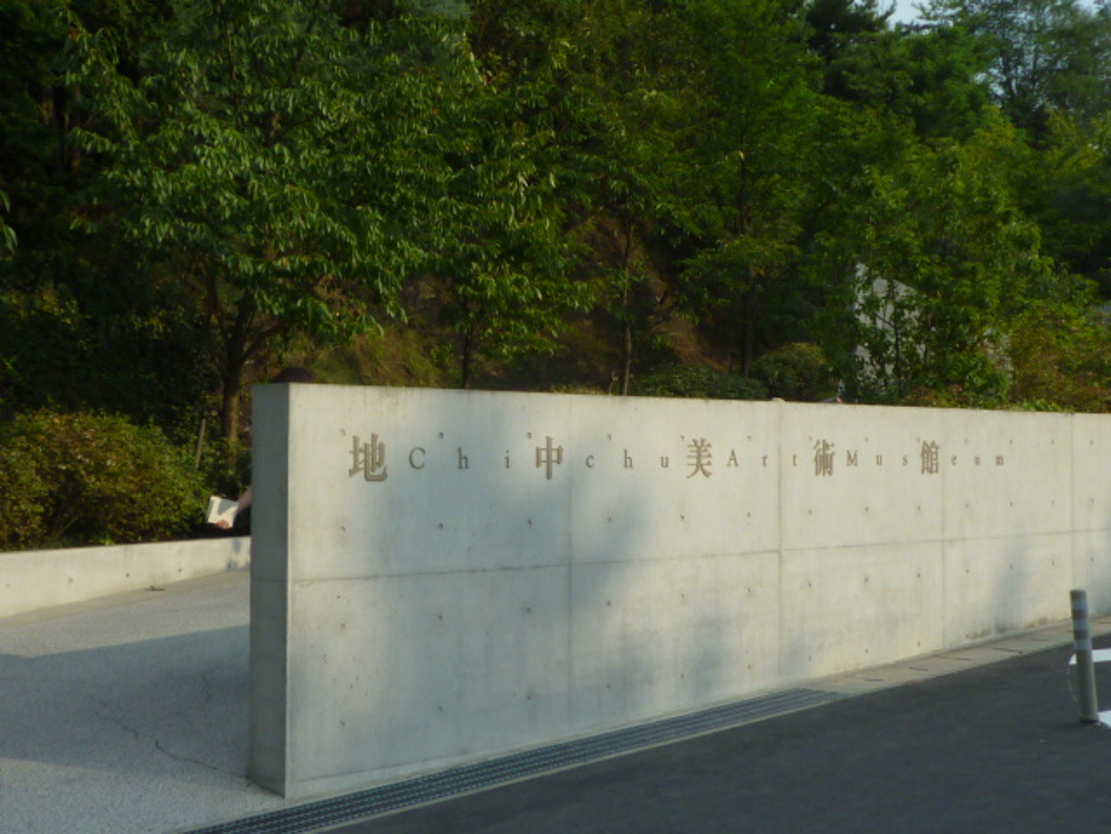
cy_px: 417
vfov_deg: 28.0
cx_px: 556
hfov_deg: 36.8
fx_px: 1669
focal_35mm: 52
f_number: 4
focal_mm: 4.7
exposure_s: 1/500
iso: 80
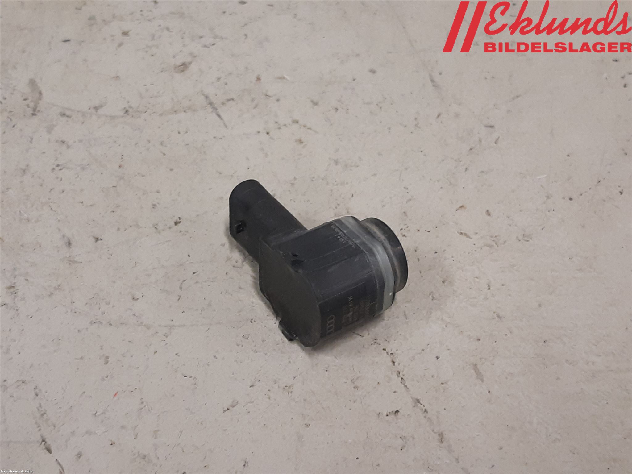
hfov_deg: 67.3
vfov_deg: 53.1
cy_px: 237
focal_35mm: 26
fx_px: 475
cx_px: 316
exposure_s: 1/50
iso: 160
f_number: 1.7
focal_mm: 3.93
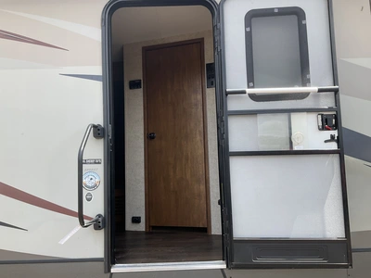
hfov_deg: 61.7
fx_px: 311
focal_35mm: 29
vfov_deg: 48.2
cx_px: 186
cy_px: 139
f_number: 1.8
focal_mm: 3
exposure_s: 1/606
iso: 25
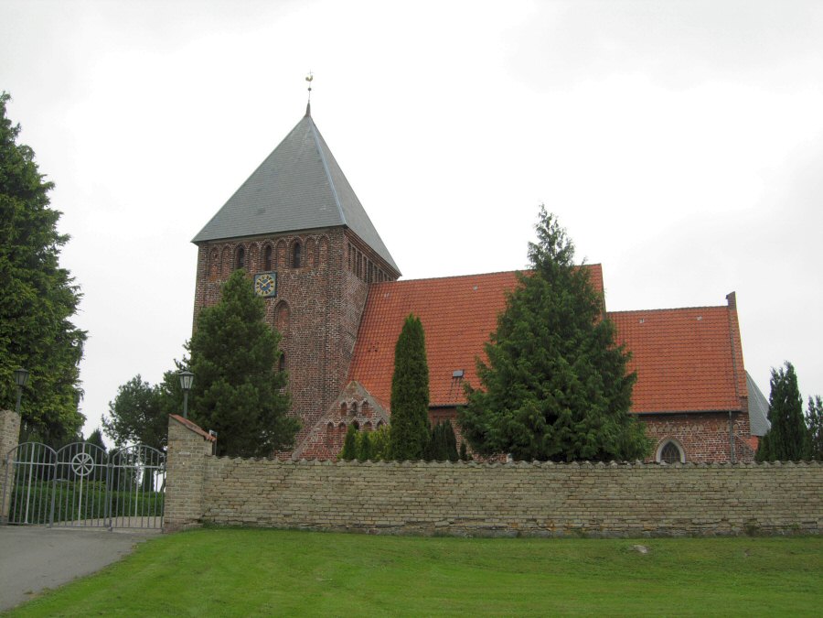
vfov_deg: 39.7
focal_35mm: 36
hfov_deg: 51.4
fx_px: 856
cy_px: 309
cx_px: 412
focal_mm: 7.5
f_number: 4.3
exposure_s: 1/242
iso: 50
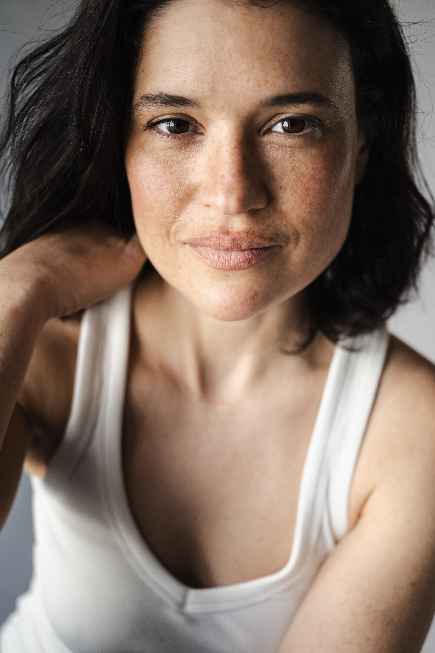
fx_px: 906
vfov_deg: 39.6
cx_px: 218
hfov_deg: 27.0
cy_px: 326
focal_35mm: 50
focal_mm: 50
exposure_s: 1/200
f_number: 2.8
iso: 200
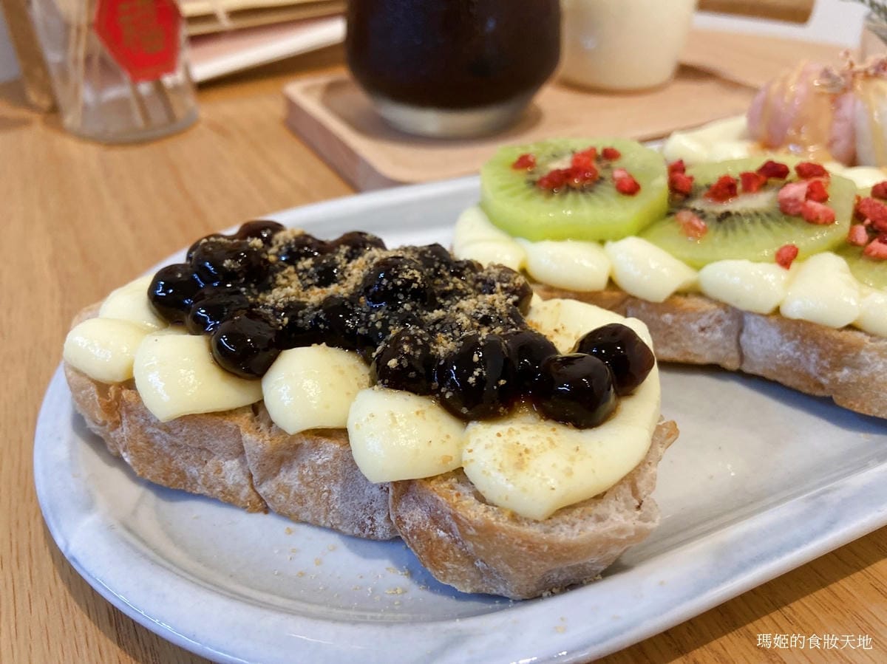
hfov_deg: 67.3
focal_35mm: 26
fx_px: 666
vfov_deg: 53.0
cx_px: 444
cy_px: 332
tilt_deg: -32.8
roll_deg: +1.8
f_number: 1.8
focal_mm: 4.25
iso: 160
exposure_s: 1/60
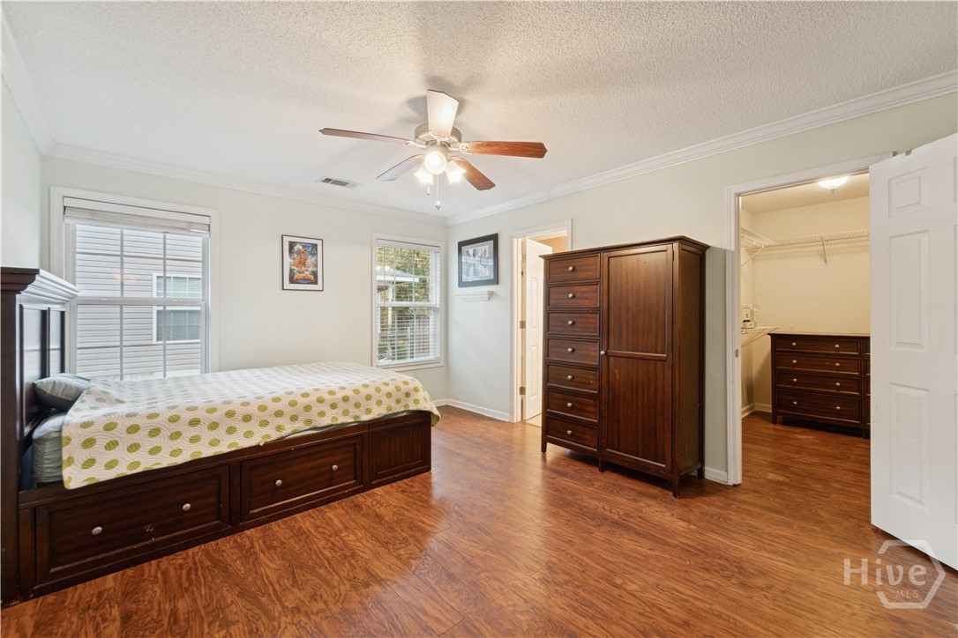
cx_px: 479
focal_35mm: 14
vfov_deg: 81.2
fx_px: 373
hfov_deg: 104.3
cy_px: 319
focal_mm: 14
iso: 400
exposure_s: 1/8
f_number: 8
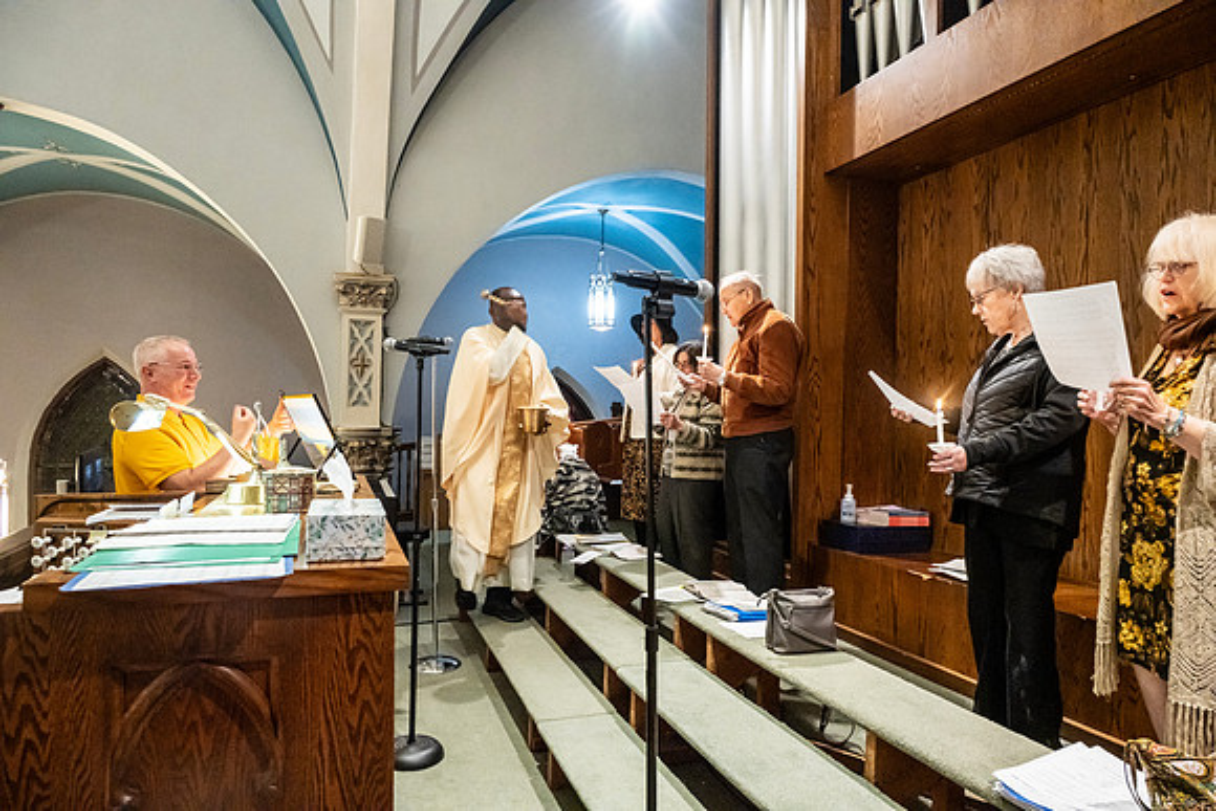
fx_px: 811
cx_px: 608
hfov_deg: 73.7
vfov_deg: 53.2
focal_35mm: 24
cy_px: 406
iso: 5000
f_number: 7.1
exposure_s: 1/60
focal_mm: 24
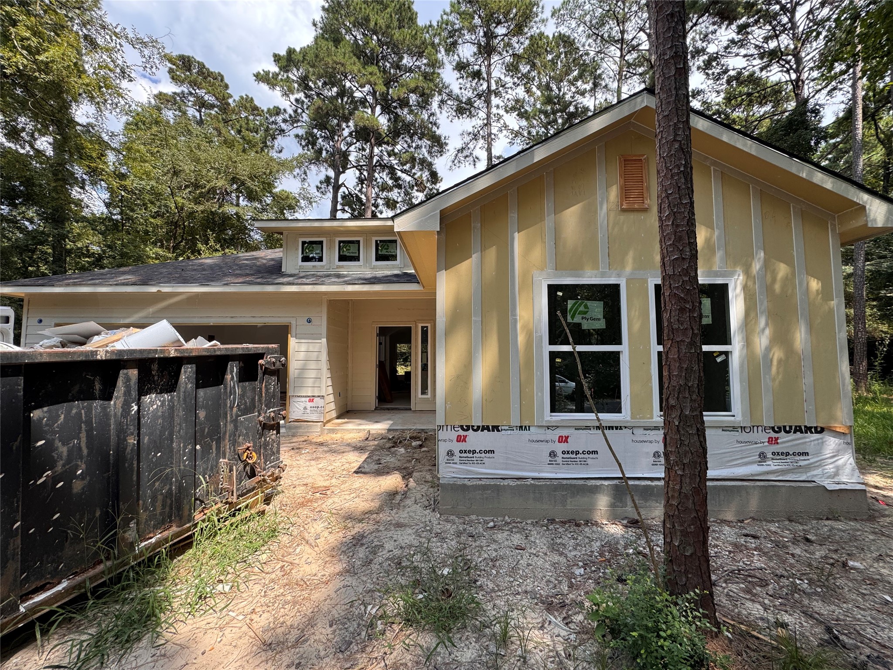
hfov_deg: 102.1
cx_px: 446
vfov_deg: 85.7
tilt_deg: +4.1
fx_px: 361
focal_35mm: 14
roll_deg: +0.1
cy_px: 335
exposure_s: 1/552
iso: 40
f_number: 2.2
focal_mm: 2.22
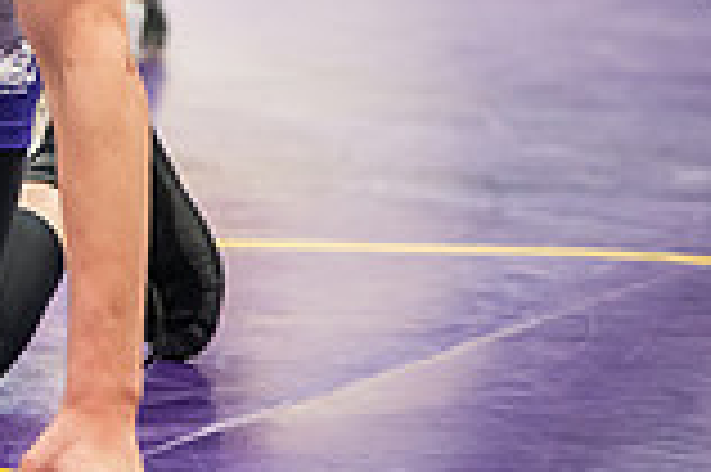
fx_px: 12311
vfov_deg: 2.2
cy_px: -83
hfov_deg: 3.3
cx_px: -558
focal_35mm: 624
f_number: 3.2
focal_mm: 170
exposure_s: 1/200
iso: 2000
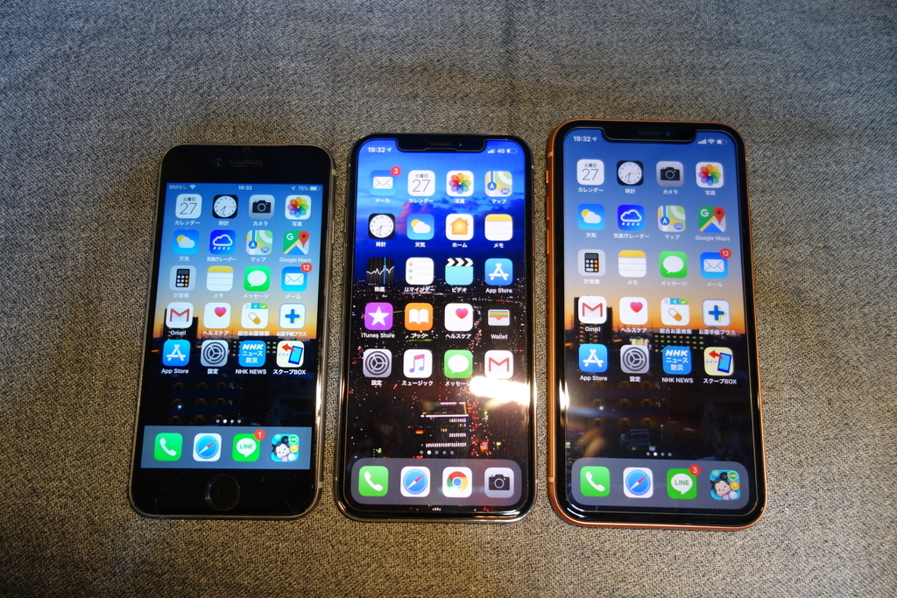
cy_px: 299
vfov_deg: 46.4
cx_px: 448
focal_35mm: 28
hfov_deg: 65.5
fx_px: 698
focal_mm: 10.4
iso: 125
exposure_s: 1/40
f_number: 1.8
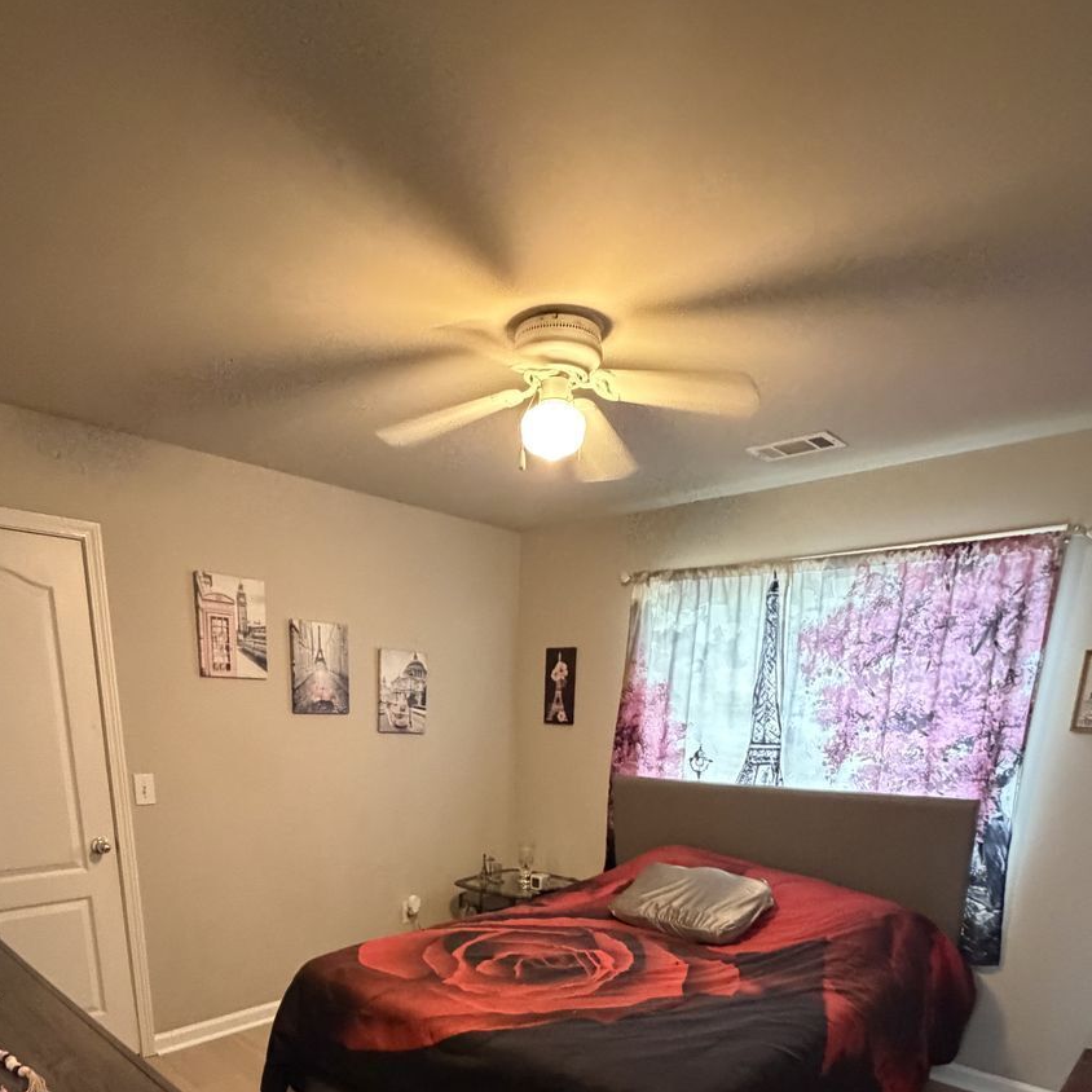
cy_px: 925
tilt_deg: -15.4
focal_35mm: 22
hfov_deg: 69.5
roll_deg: -1.0
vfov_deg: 61.7
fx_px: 785
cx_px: 495
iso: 1000
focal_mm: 2.22
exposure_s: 1/60
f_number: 2.2
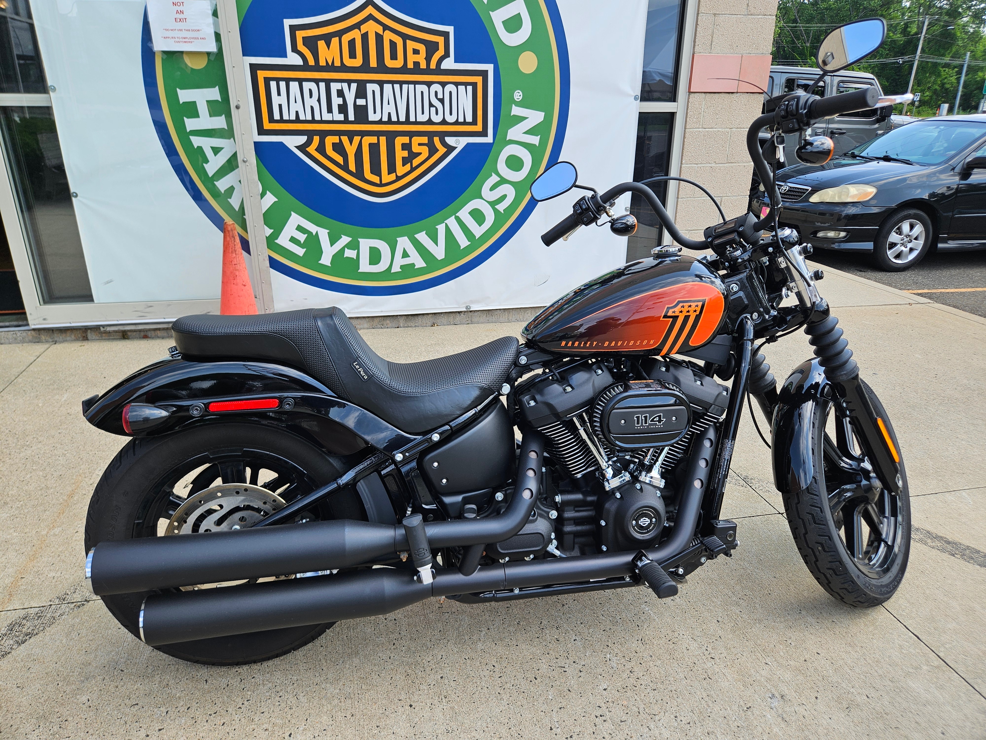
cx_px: 493
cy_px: 370
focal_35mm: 23
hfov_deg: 73.9
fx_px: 655
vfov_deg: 58.9
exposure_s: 1/585
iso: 25
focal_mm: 5.4
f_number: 1.8
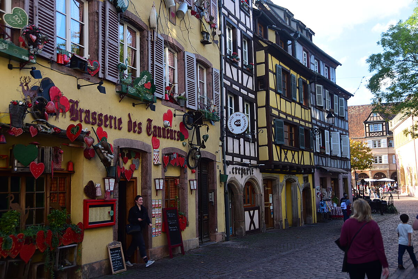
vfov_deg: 33.4
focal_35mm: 40
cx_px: 209
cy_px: 140
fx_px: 464
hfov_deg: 48.5
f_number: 4.2
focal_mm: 40
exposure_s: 1/40
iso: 160
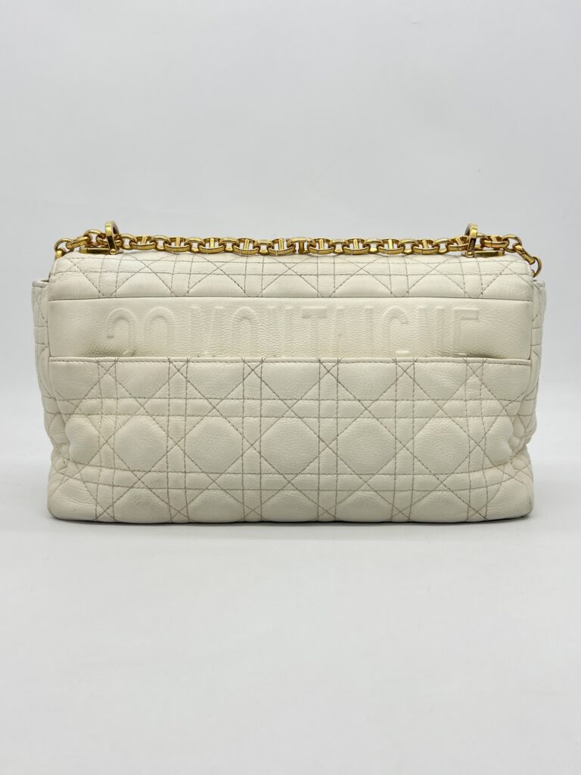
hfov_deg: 53.1
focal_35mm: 26
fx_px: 582
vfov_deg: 67.3
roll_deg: -0.6
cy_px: 388
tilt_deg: -4.6
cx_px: 290
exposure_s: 1/395
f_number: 1.5
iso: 50
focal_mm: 5.7
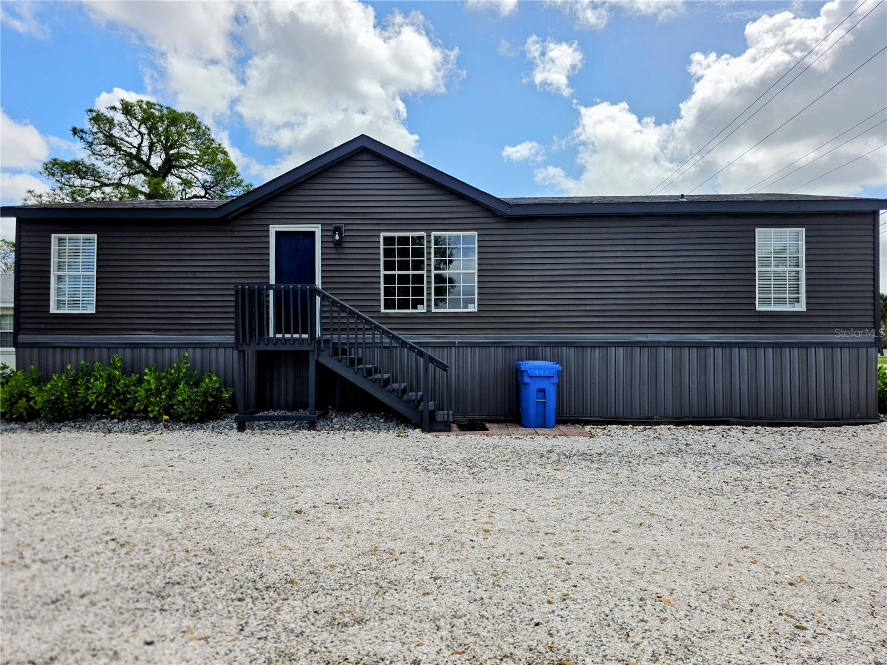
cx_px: 444
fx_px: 589
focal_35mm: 23
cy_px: 332
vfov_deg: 58.9
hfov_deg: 73.9
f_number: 1.7
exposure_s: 1/7944
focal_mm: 6.3
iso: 64
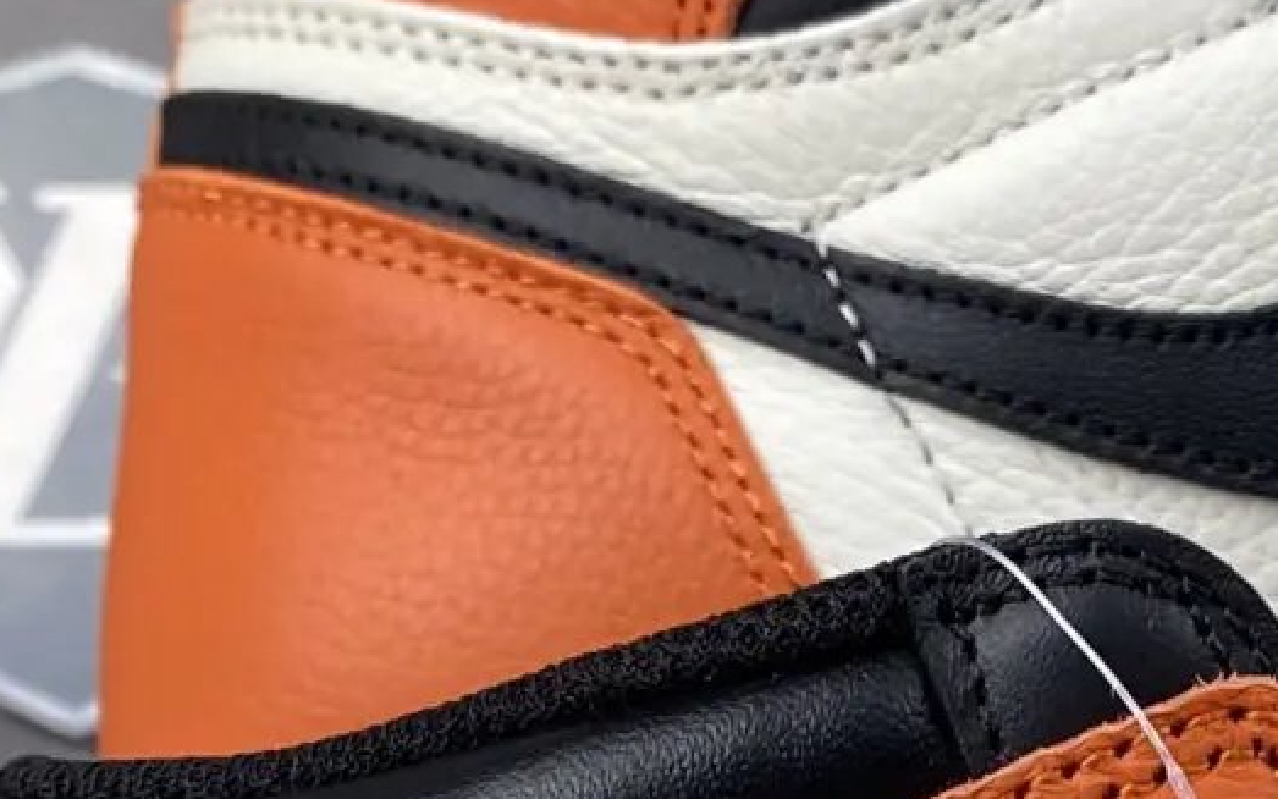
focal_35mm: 135
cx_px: 1532
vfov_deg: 9.2
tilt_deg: +0.3
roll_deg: -0.9
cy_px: 1532
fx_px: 4703
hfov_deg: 15.0
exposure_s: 1/108
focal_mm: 4.25
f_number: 1.8
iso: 32
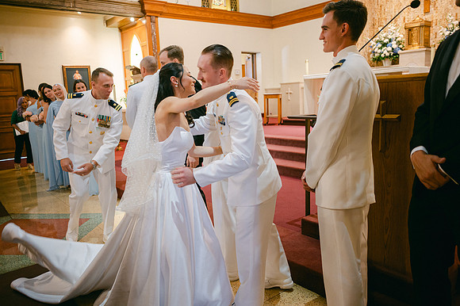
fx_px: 358
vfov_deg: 46.4
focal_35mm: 28
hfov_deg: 65.5
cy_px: 153
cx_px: 230
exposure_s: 1/125
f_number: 2.8
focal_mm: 28
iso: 1000
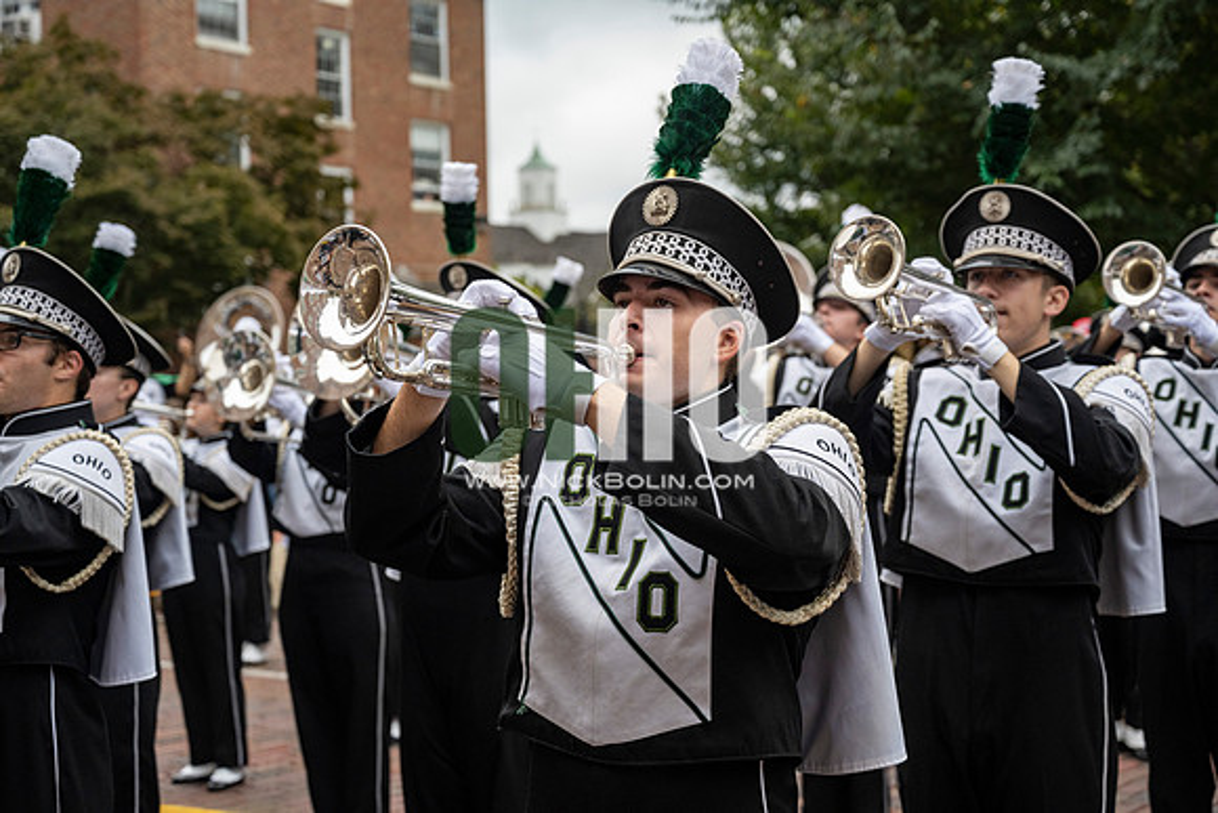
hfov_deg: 37.5
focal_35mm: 53
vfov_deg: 25.5
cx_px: 609
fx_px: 1794
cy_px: 406
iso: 640
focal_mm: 53
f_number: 4
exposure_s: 1/1600
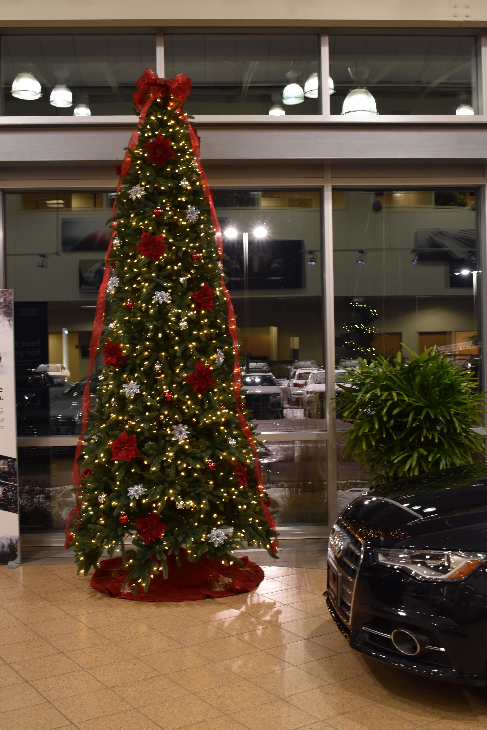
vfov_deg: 46.4
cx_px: 244
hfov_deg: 31.9
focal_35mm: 42
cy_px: 365
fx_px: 852
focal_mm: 28
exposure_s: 1/15
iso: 400
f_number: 6.3
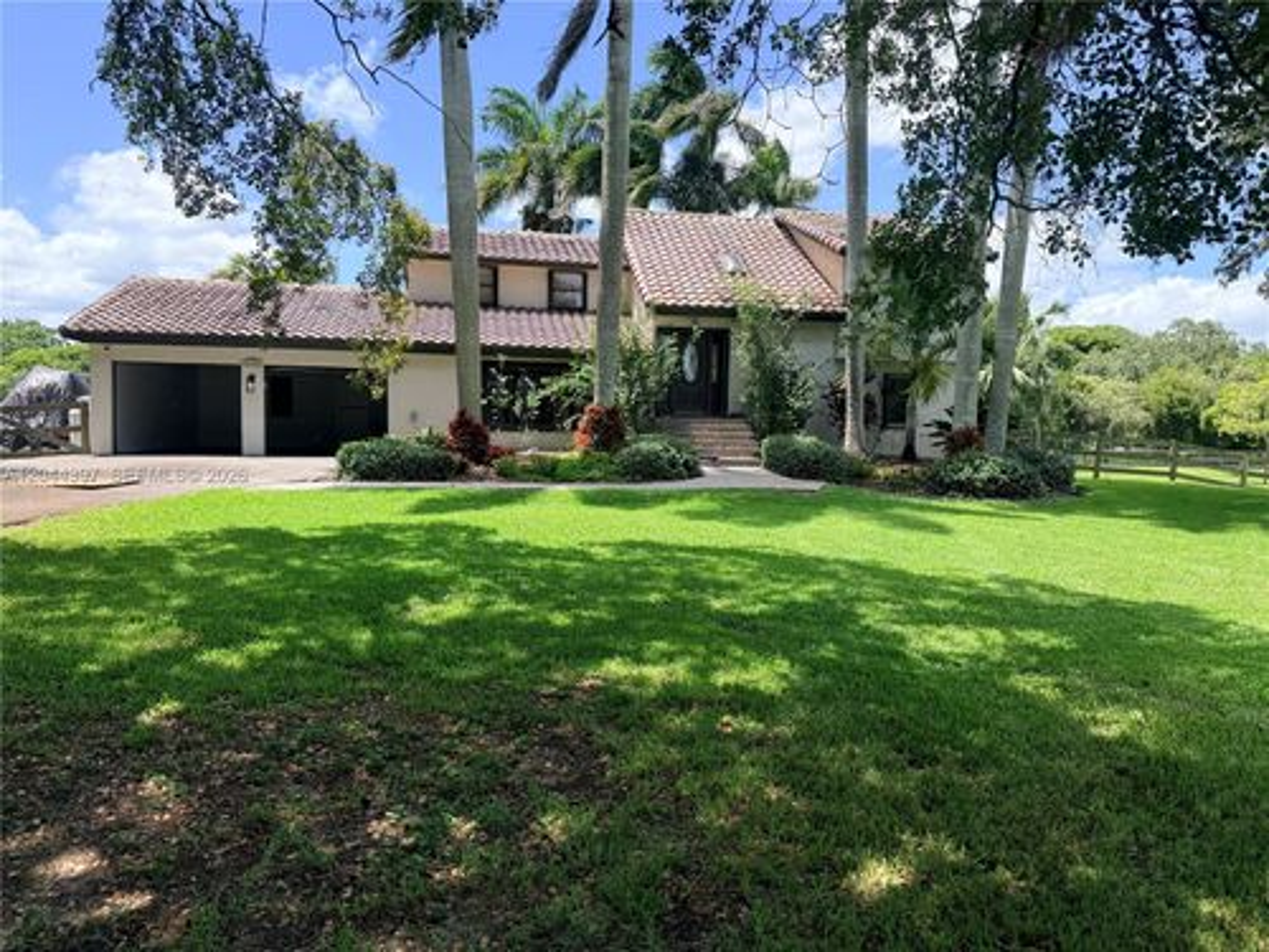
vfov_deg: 56.8
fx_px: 880
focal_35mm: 24
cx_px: 634
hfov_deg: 71.6
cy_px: 476
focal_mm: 6.76
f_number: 1.78
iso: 100
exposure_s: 1/2232
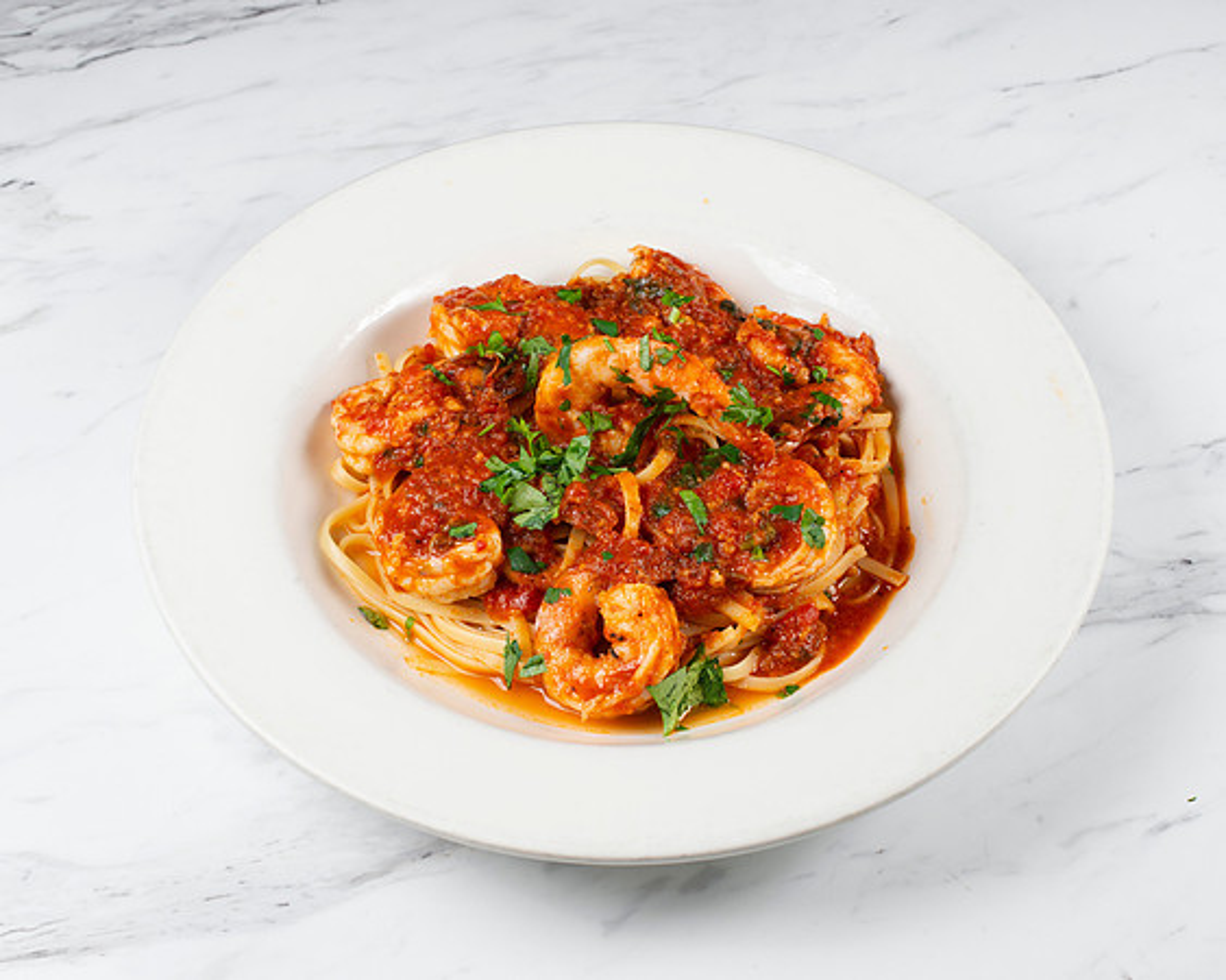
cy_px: 497
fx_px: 2148
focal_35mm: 59
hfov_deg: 31.9
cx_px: 640
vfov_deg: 25.7
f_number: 10
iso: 200
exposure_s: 1/200
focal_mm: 50
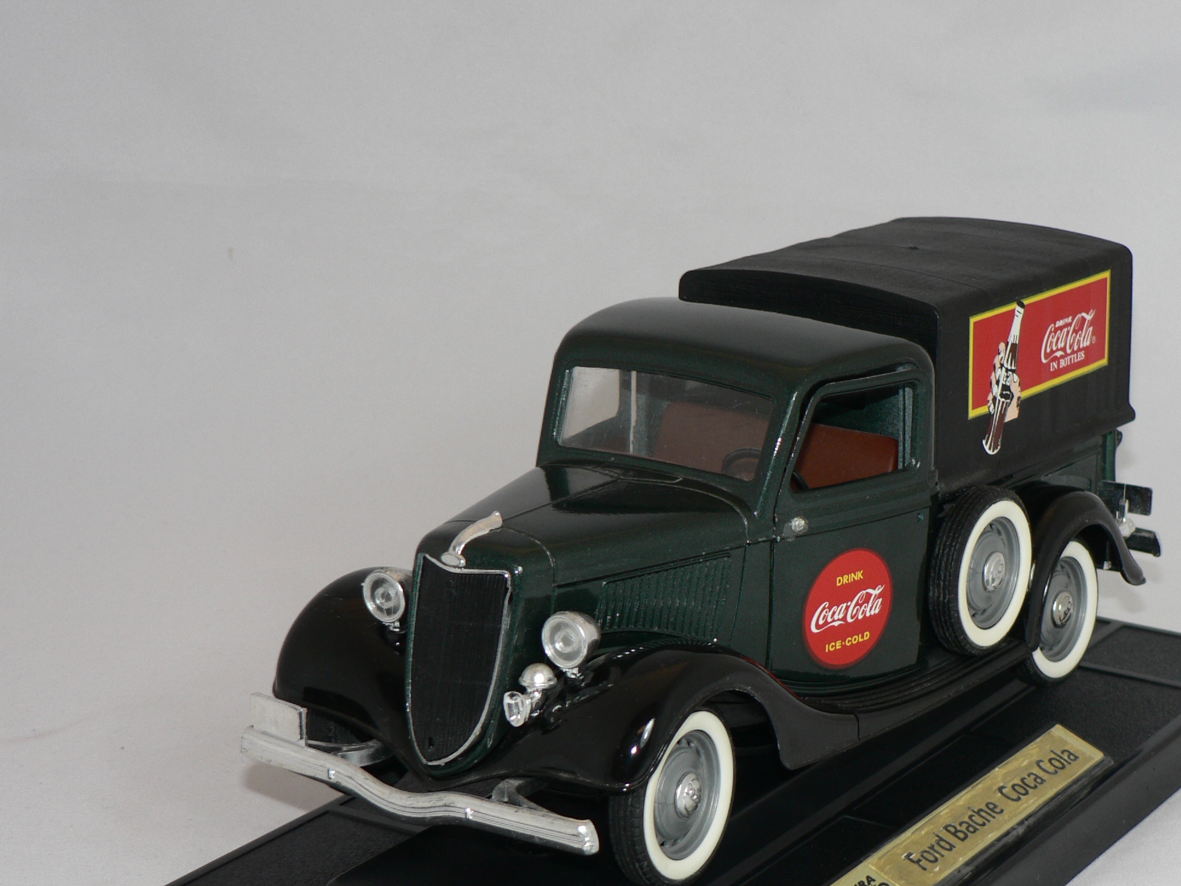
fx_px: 2729
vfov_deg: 18.4
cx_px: 764
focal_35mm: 80
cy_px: 576
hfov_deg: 24.3
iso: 80
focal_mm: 10.2
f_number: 3.2
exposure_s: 1/60
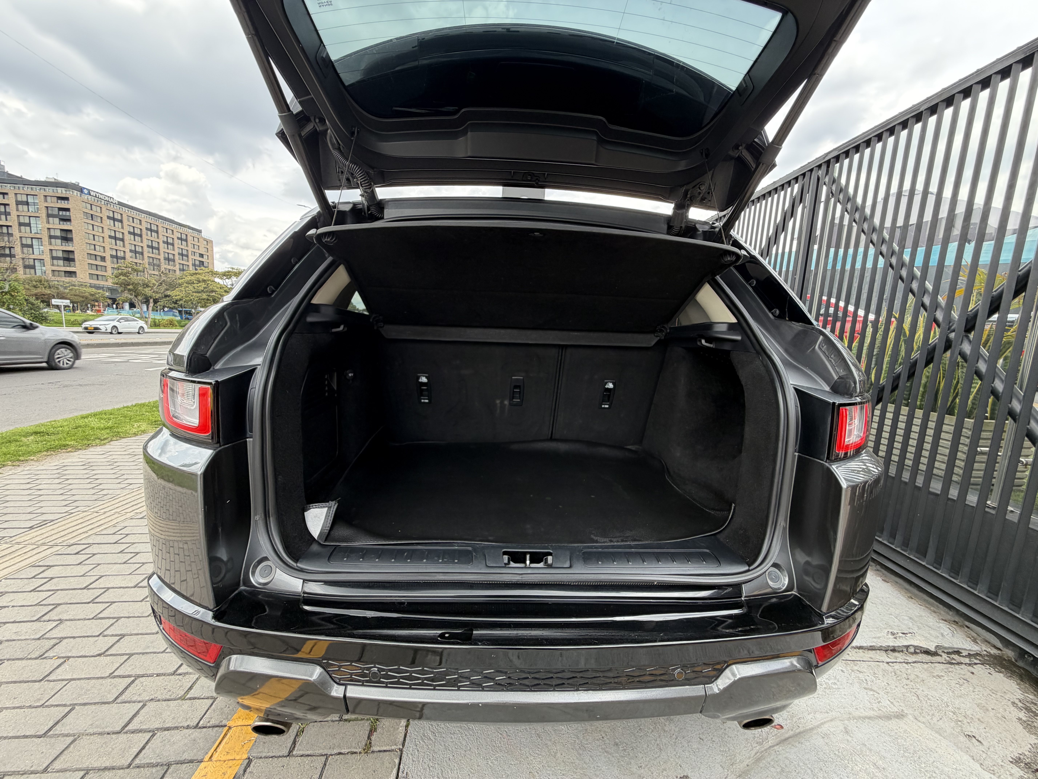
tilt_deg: -9.5
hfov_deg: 102.1
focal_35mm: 14
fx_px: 420
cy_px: 390
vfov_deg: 85.7
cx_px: 519
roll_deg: -2.5
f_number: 2.2
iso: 50
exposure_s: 1/157
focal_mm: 2.22
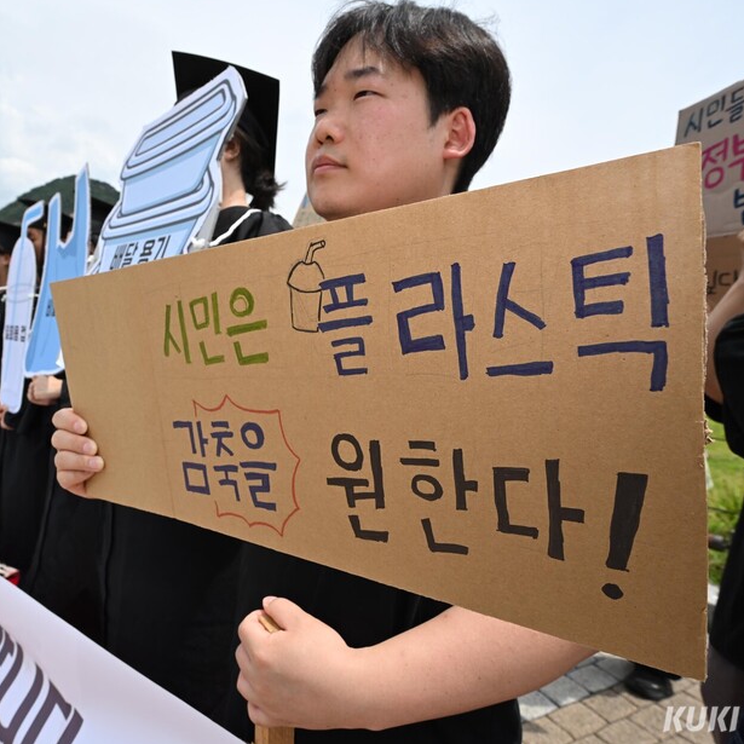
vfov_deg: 72.1
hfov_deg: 71.0
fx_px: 511
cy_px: 367
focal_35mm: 21
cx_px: 282
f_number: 9
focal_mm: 16
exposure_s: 1/500
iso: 200
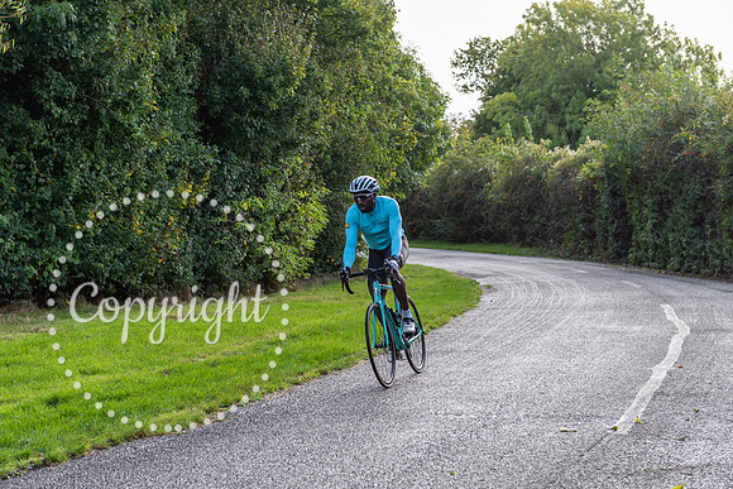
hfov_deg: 30.5
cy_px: 244
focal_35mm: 66
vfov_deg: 20.6
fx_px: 1344
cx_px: 366
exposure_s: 1/400
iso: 200
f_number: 4
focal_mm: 66
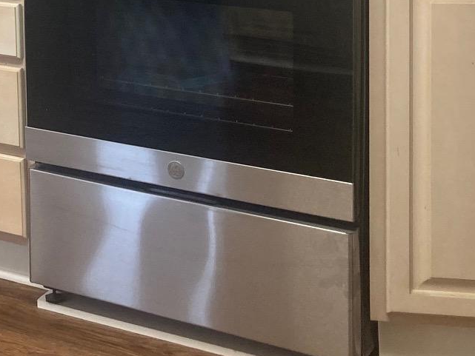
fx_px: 1208
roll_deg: +0.7
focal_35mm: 88
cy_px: -135
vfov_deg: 15.8
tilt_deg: -3.7
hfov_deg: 21.2
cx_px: -44
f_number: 1.8
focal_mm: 3.99
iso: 64
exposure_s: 1/60
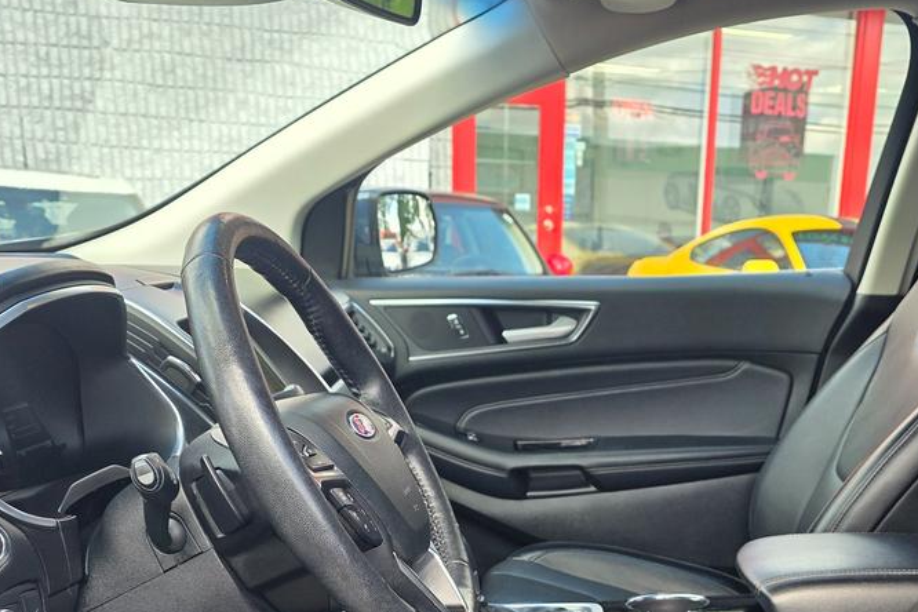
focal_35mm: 46
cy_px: 644
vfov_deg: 27.2
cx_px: 557
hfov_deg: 42.5
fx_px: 1173
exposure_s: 1/180
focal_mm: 6.3
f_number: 1.7
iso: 40
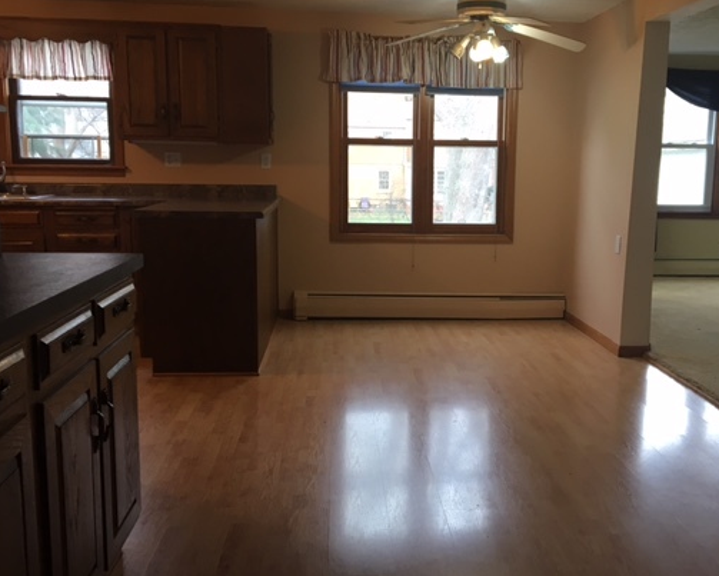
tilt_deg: -8.9
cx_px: 420
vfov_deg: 41.2
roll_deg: -0.3
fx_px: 767
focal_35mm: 36
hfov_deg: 50.0
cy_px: 273
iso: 50
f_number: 2.2
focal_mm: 4.15
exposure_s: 1/30
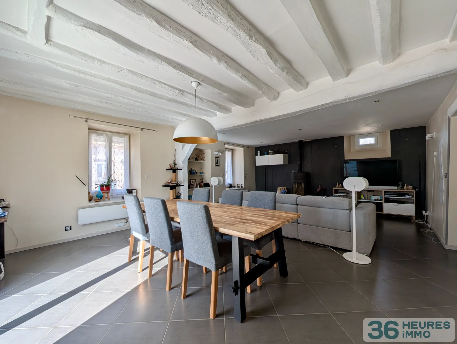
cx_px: 228
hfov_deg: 106.1
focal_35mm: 13
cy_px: 172
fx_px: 172
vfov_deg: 90.1
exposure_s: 1/166
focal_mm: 1.95
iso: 43
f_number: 2.2
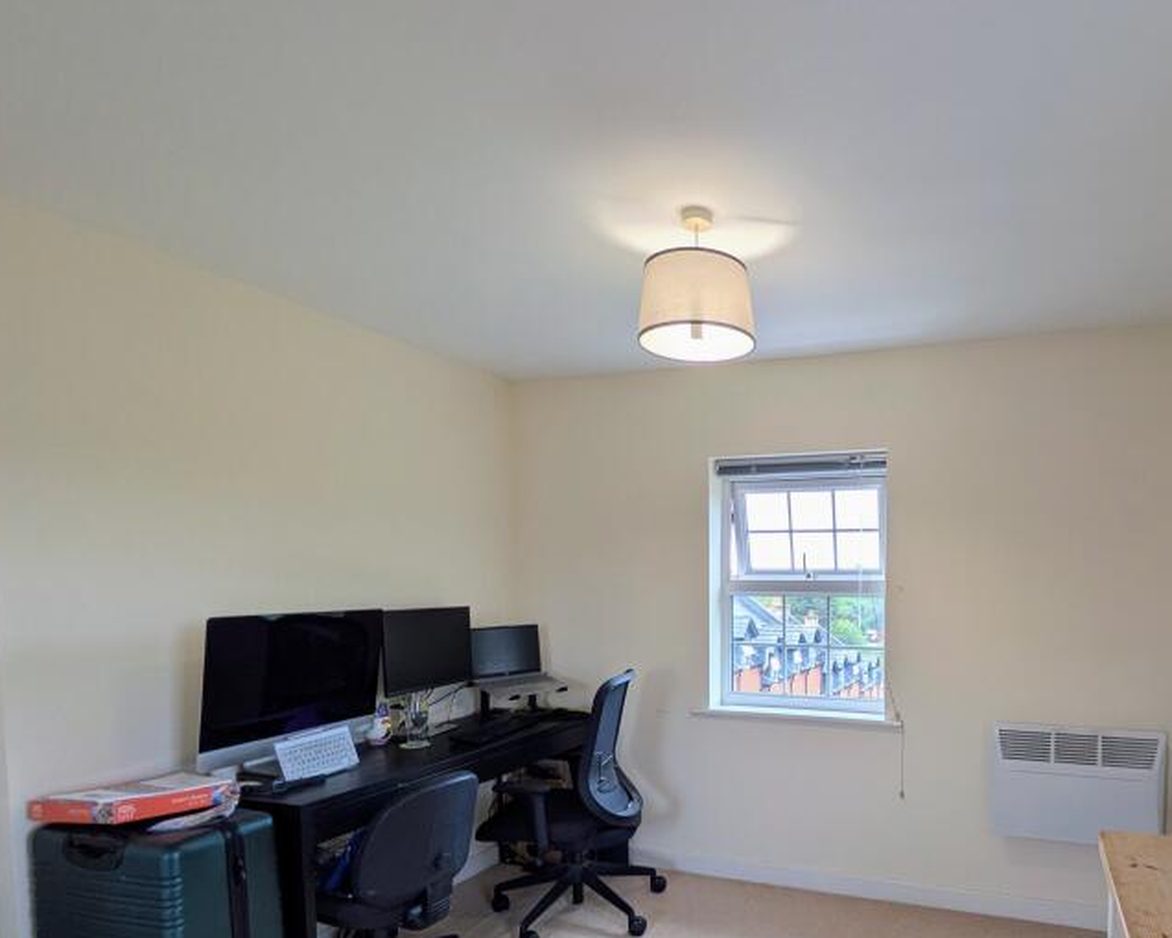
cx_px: 803
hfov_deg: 72.2
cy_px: 633
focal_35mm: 22
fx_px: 763
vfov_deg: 61.5
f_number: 2.2
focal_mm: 1.83
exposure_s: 1/100
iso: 81
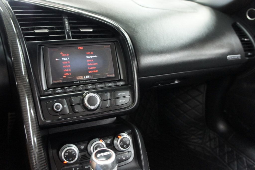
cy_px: 85
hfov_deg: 67.4
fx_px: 191
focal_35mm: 27
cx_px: 128
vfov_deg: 47.9
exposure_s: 1/30
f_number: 3.5
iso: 1600
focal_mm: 18
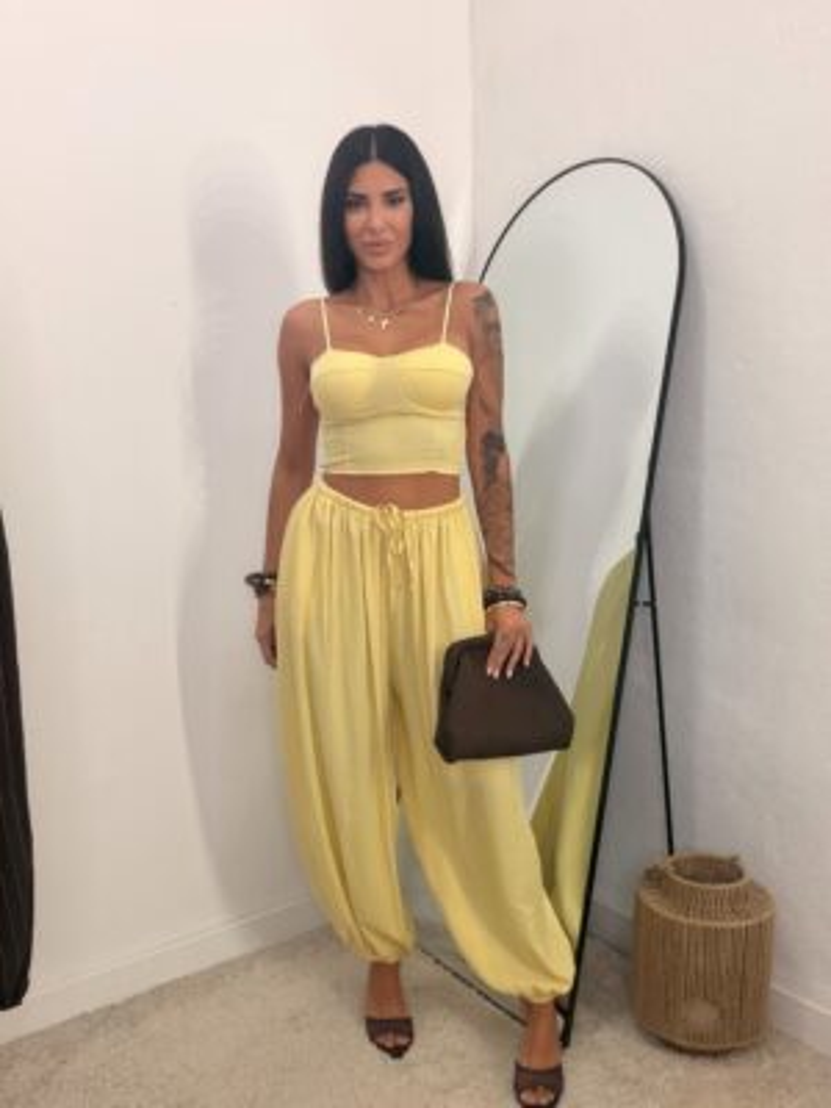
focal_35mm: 30
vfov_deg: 60.0
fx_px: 960
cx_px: 416
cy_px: 554
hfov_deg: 46.8
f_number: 1.9
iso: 80
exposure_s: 1/112
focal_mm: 2.71
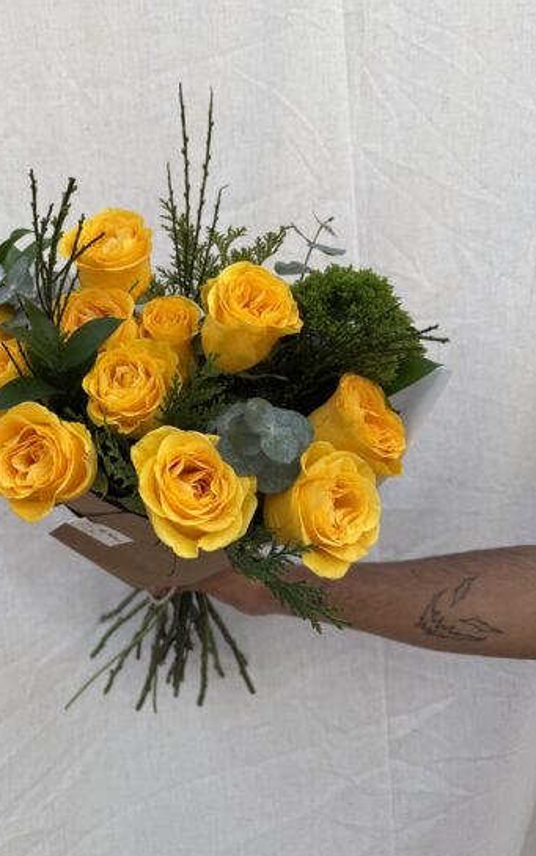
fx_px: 654
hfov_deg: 44.0
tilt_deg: -10.6
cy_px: 394
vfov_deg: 66.4
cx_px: 184
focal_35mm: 28
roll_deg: -2.1
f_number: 1.78
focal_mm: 6.76
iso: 80
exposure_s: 1/1385
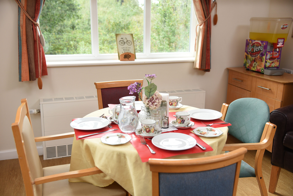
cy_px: 98
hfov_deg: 50.7
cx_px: 146
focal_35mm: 38
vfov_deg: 35.1
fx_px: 309
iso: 400
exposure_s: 1/180
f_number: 4
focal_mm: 38
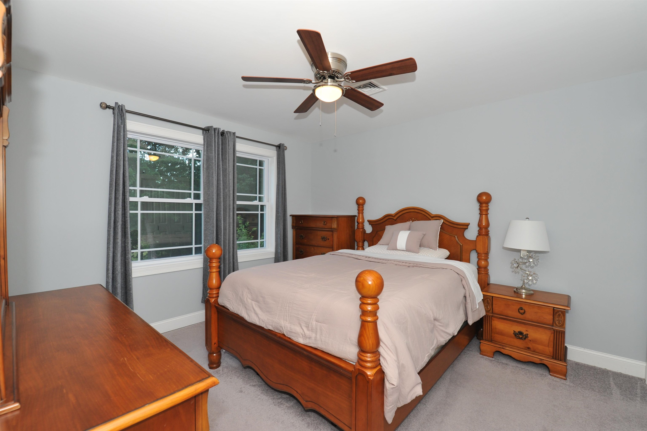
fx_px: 269
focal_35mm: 15
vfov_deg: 77.2
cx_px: 324
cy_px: 216
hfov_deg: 100.4
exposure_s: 1/125
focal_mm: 15
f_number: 7.1
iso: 800
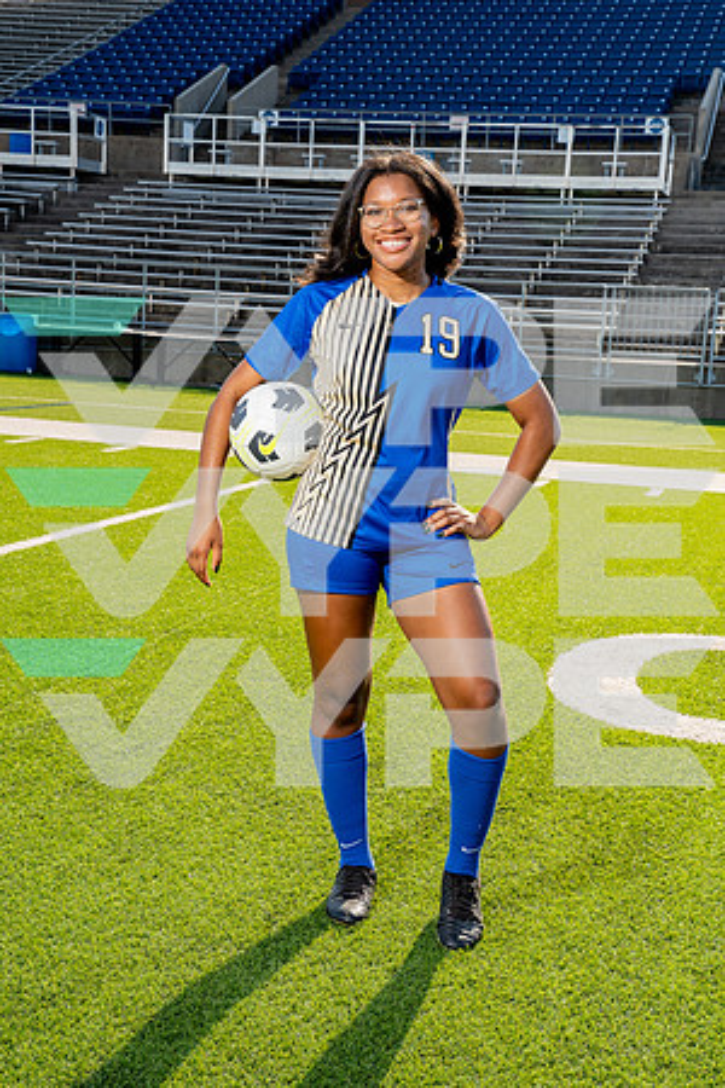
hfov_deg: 25.5
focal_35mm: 53
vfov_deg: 37.5
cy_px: 544
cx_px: 362
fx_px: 1601
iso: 320
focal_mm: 53
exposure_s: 1/250
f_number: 10
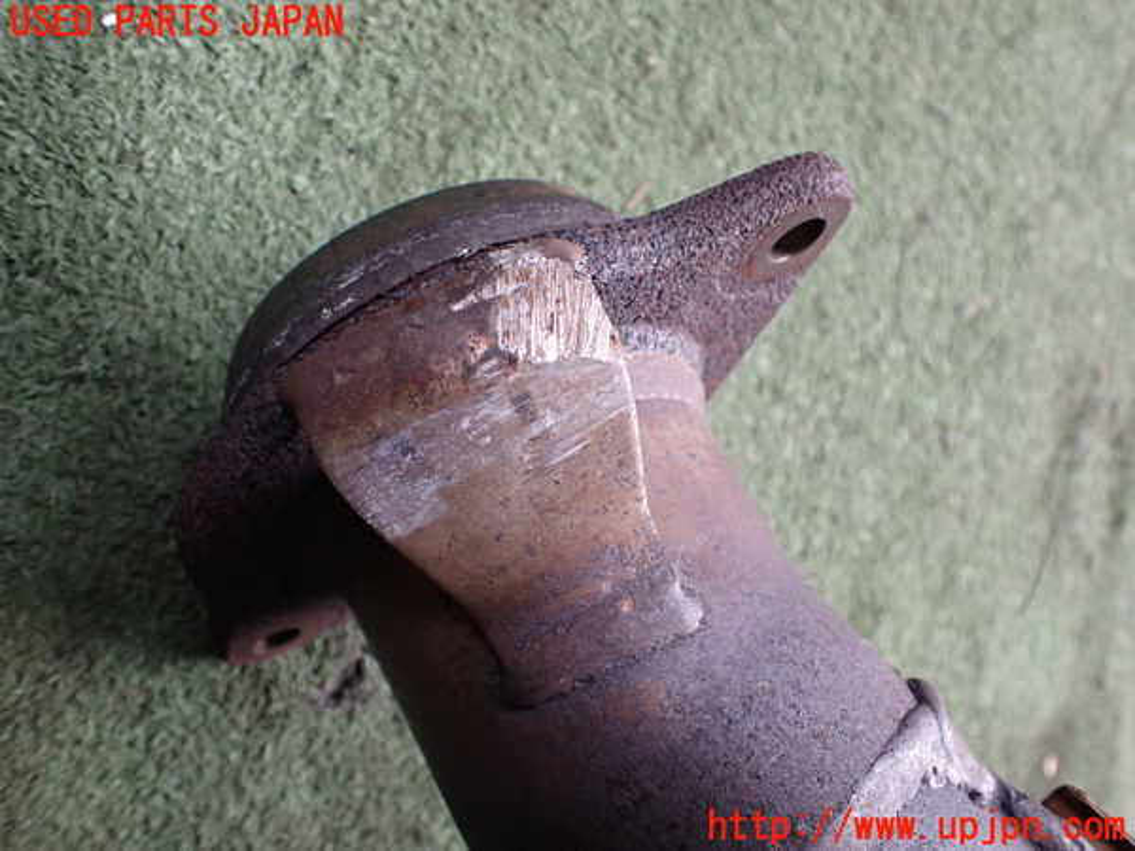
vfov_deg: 46.8
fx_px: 984
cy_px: 426
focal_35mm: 30
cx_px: 568
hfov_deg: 60.0
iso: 250
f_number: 2.3
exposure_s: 1/125
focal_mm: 5.4
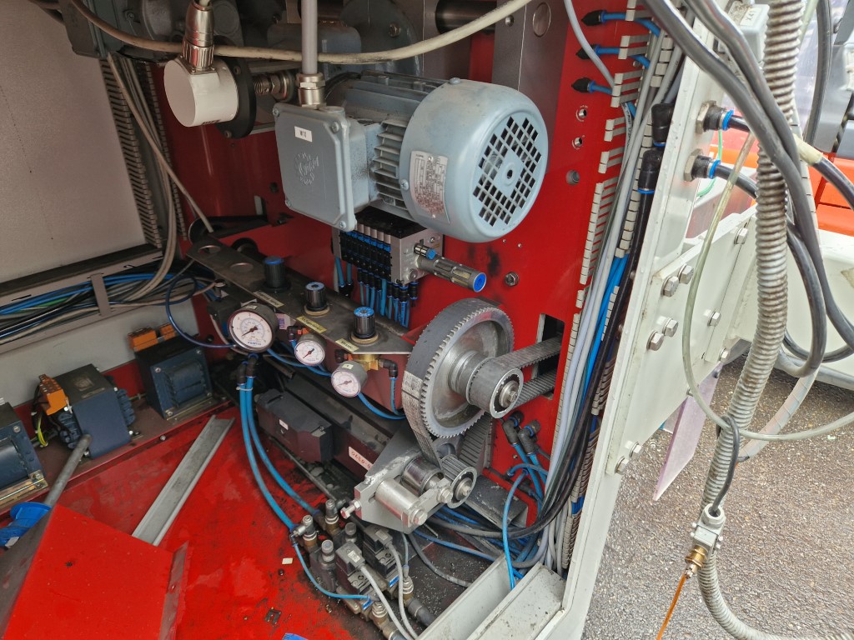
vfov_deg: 58.9
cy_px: 320
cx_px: 427
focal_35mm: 23
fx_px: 567
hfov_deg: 73.9
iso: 80
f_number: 1.8
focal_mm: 5.4
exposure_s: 1/180
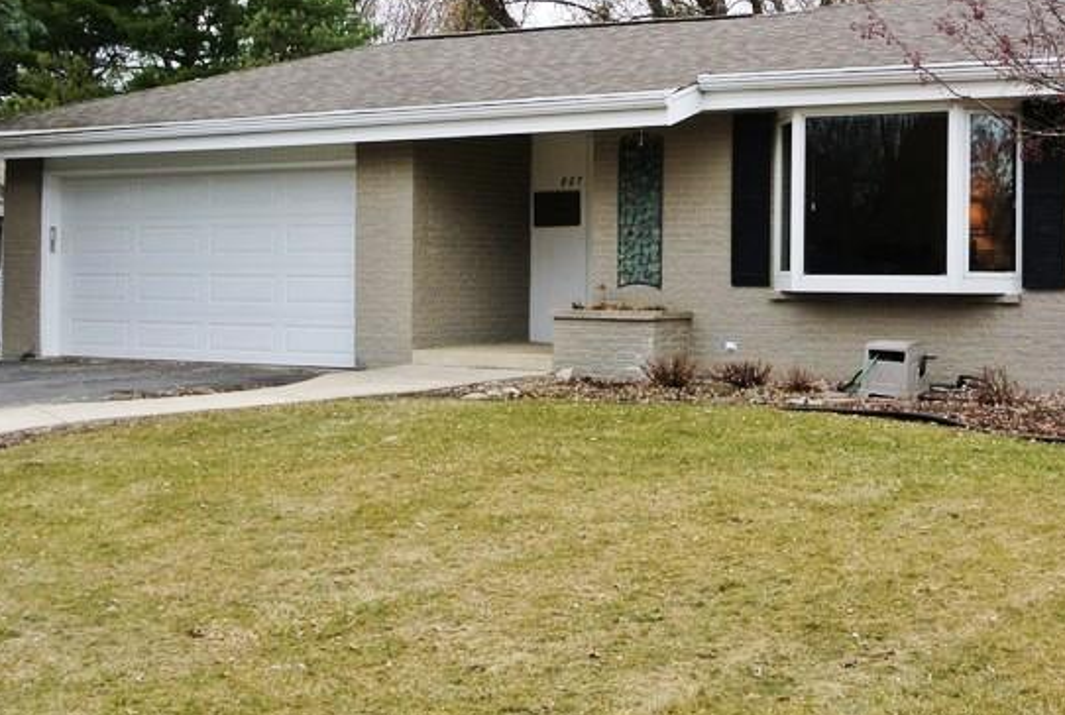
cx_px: 774
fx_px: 1838
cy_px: 248
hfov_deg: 31.8
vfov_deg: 21.9
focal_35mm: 62
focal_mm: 15.7
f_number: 5.6
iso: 100
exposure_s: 1/60
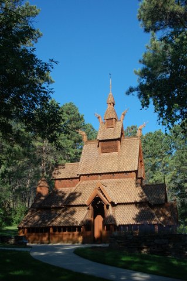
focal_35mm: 42
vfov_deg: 46.4
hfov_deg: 31.8
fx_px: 328
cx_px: 94
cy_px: 140
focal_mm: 28
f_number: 9
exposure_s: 1/320
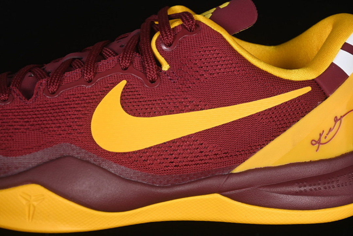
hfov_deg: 27.0
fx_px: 735
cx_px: 176
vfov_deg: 18.2
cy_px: 118
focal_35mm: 75
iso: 160
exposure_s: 1/60
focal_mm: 50
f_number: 6.3
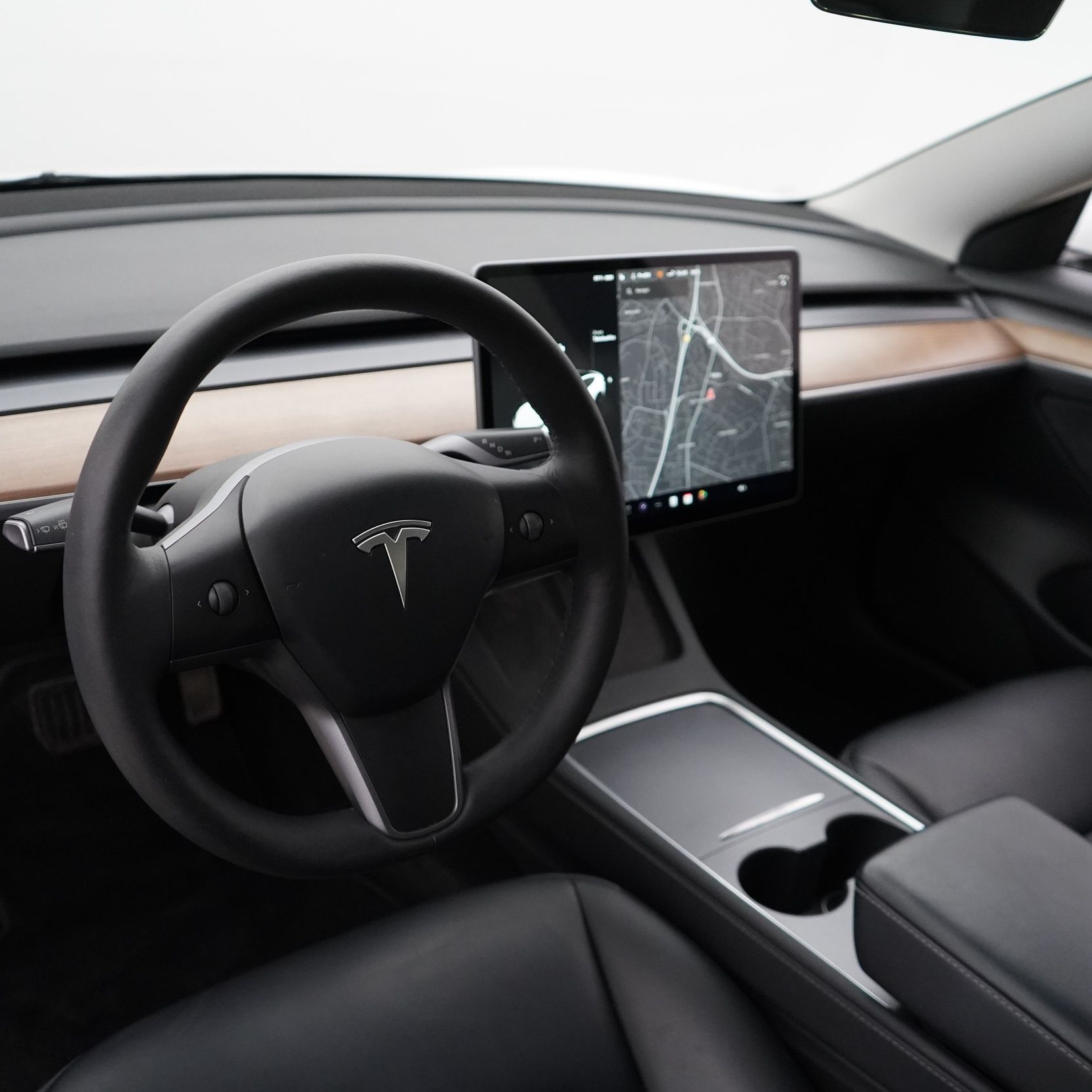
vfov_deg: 46.0
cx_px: 550
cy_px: 547
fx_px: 1285
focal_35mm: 36
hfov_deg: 46.0
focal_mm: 28
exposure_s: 1/160
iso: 6400
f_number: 3.5
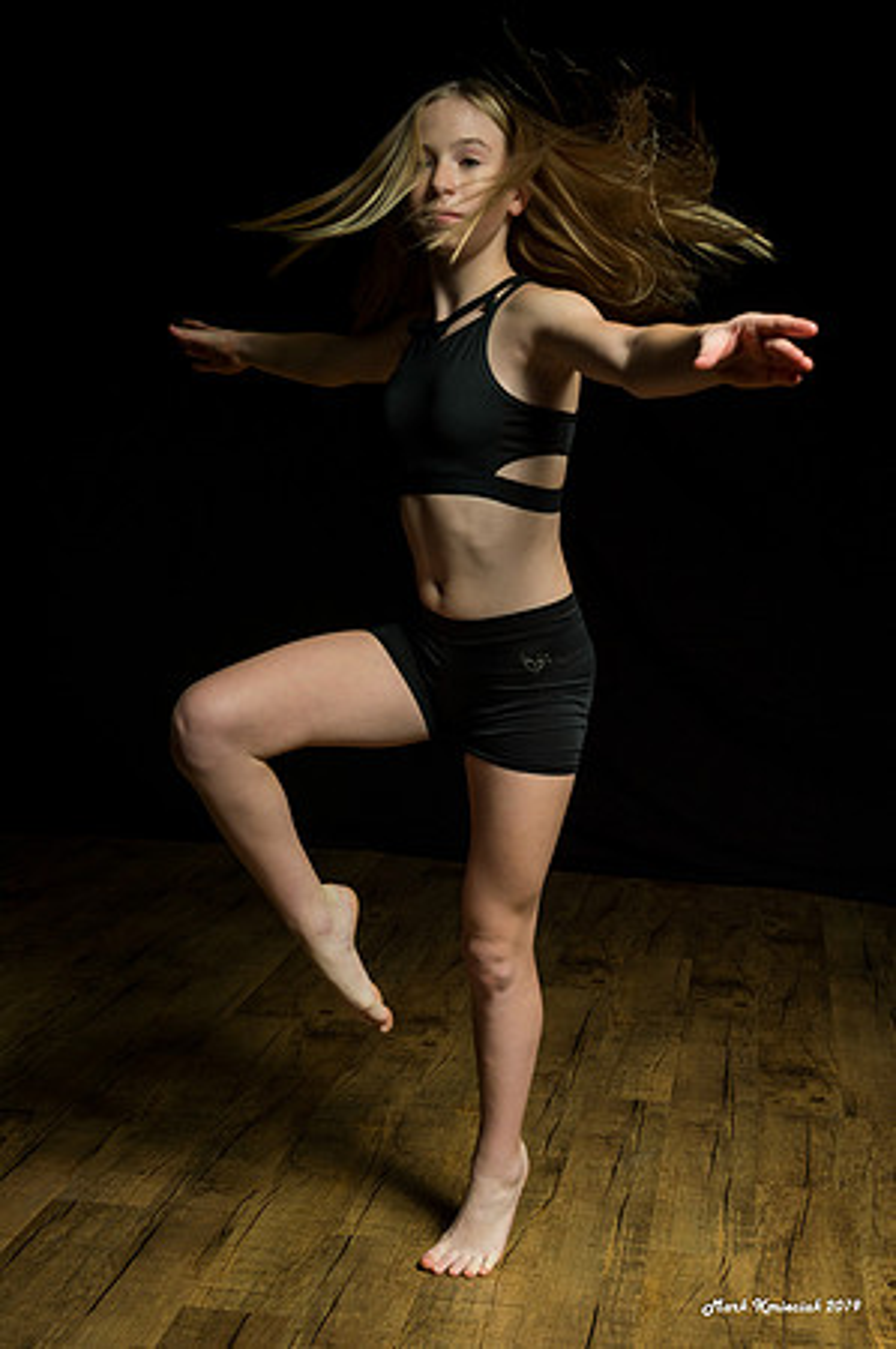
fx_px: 1684
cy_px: 674
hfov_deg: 29.8
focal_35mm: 45
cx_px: 448
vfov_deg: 43.6
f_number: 9
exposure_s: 1/250
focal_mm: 45
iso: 200
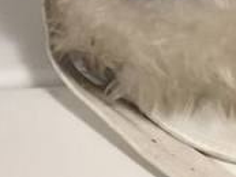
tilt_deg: -22.3
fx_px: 914
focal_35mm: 134
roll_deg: +0.3
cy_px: -178
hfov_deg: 14.3
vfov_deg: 10.2
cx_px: 281
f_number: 2.2
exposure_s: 1/30
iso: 200
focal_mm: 4.15
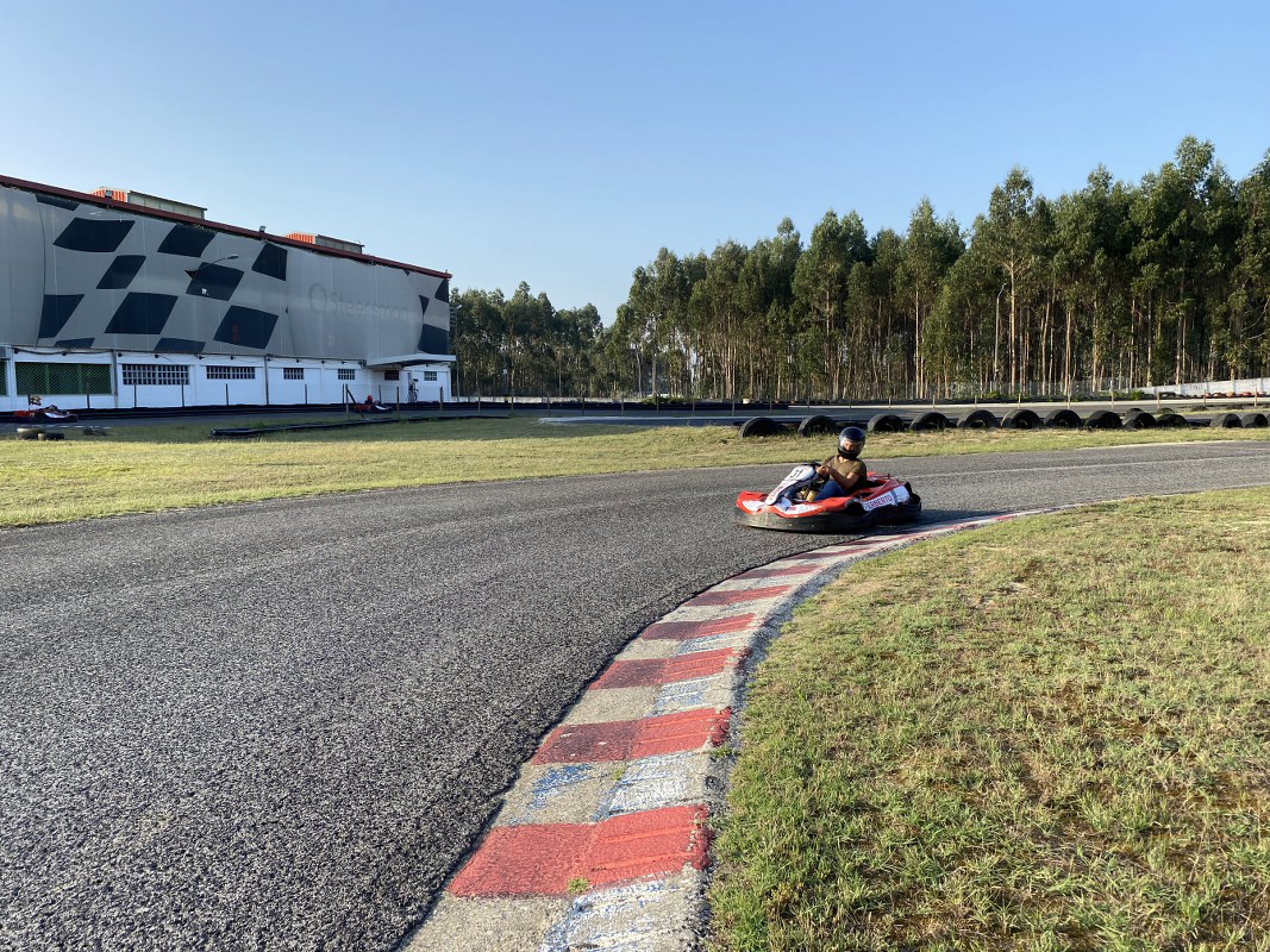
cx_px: 635
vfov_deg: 53.1
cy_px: 476
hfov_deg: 67.3
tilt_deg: -6.6
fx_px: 954
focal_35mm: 26
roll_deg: +0.9
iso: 32
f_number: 1.8
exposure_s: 1/1287
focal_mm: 4.25
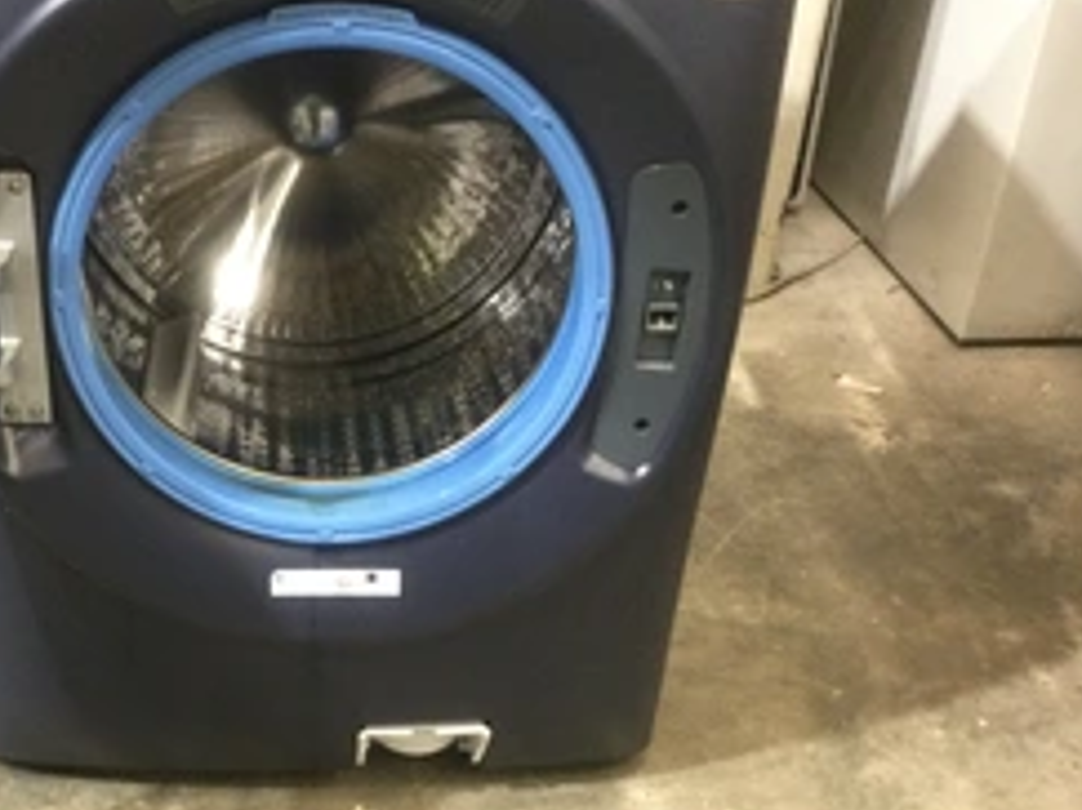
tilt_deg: -33.2
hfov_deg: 37.1
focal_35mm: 51
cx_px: 370
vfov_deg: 28.4
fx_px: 1593
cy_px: 512
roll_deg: -1.9
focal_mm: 3.3
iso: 200
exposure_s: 1/24
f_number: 2.4
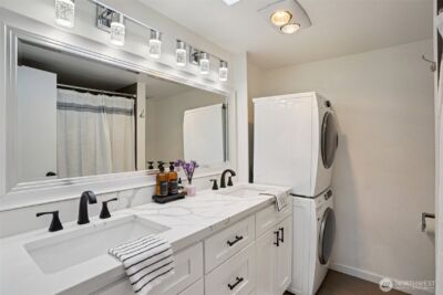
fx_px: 209
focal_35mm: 17
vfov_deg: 70.5
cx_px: 222
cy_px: 148
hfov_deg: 93.3
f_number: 8
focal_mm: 17
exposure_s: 1/90
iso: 400
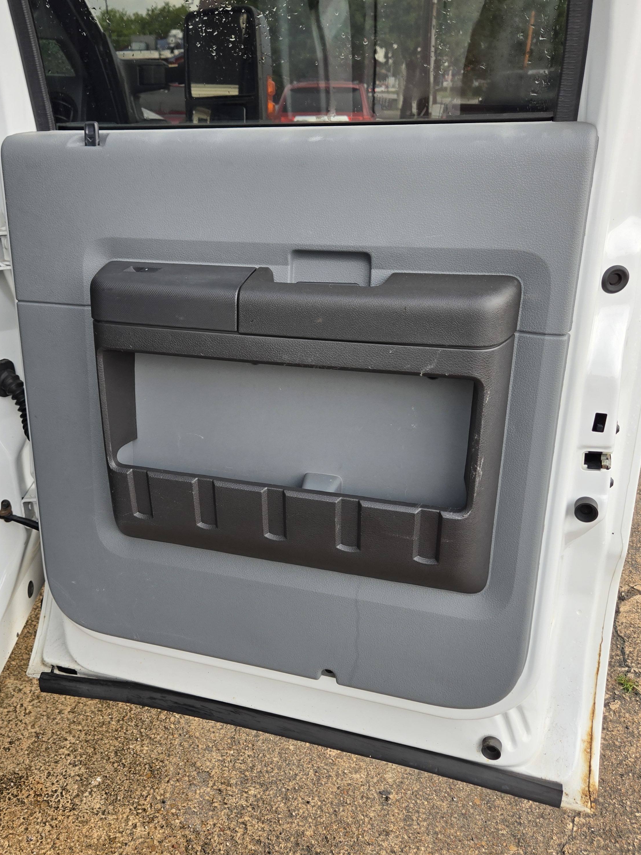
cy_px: 428
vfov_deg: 58.4
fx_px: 765
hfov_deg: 44.9
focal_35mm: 31
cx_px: 223
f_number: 1.8
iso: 40
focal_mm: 5.4
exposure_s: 1/180
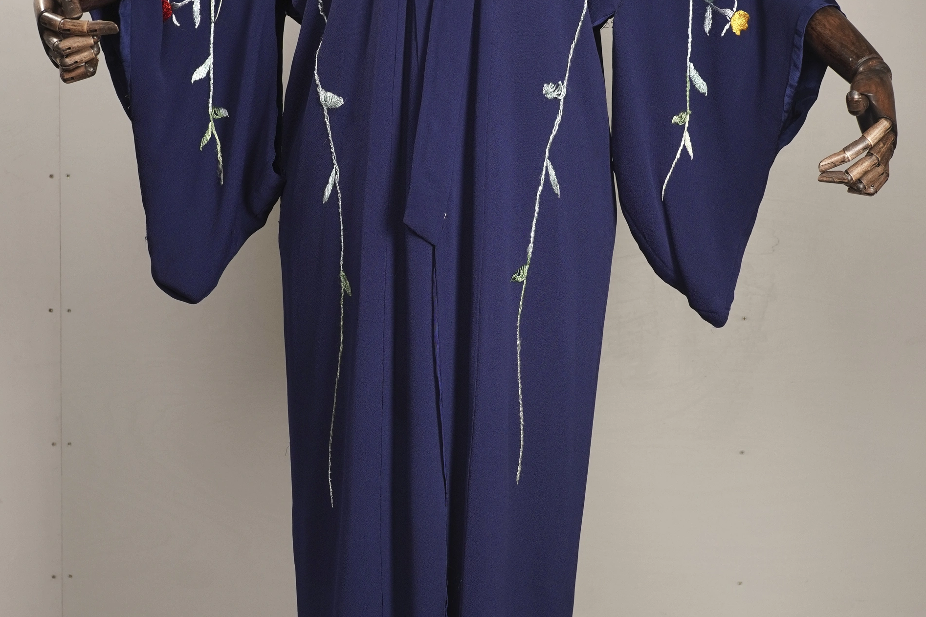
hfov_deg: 27.7
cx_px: 461
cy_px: 255
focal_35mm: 73
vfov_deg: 18.7
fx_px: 1877
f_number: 5
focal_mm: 32
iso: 400
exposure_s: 1/60
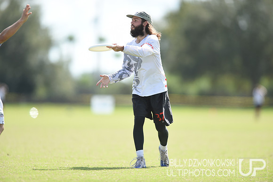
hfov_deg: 5.2
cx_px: 136
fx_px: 3031
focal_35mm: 400
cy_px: 91
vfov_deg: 3.4
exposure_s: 1/1600
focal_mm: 400
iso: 200
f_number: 2.8
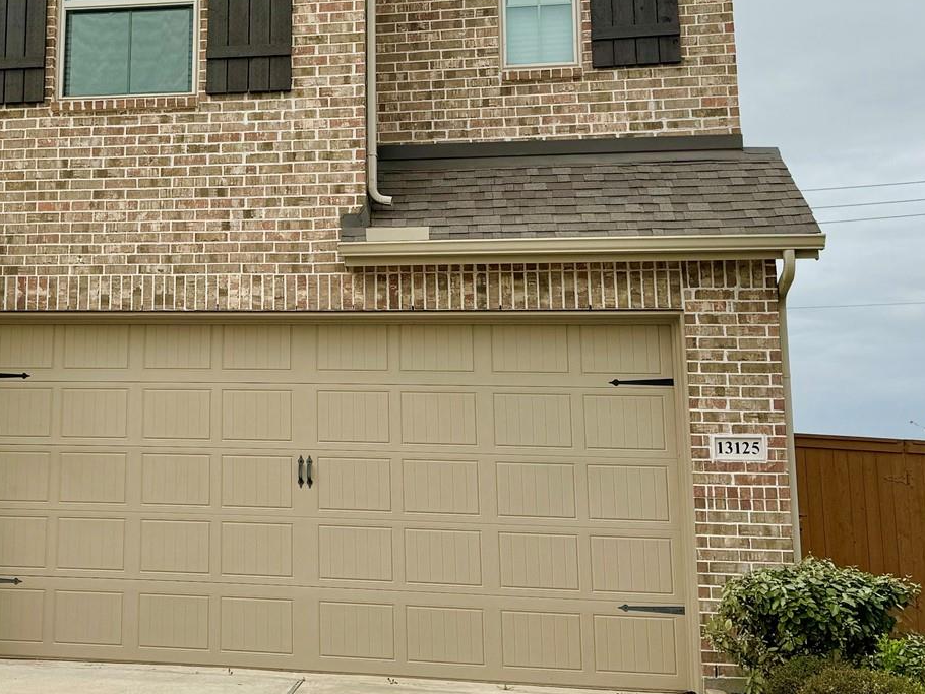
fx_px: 1443
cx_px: 124
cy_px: 214
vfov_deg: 26.8
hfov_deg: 33.9
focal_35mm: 54
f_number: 1.78
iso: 80
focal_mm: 6.76
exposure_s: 1/10417
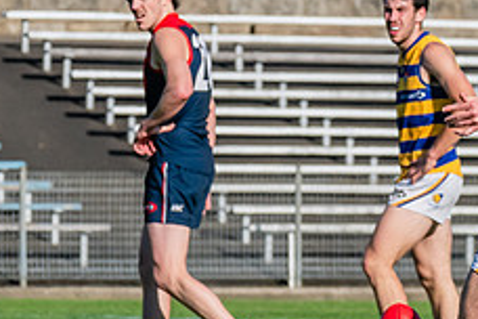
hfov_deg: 1.9
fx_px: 14365
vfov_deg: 1.3
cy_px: 155
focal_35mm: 1082
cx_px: 486
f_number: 11
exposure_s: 1/1600
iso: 800
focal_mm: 270
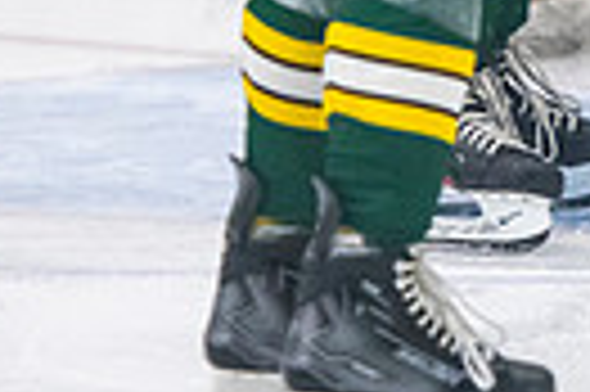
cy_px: -255
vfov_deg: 1.7
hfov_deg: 2.6
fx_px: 13013
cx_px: 899
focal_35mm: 795
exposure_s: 1/640
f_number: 3.2
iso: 2500
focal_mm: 145
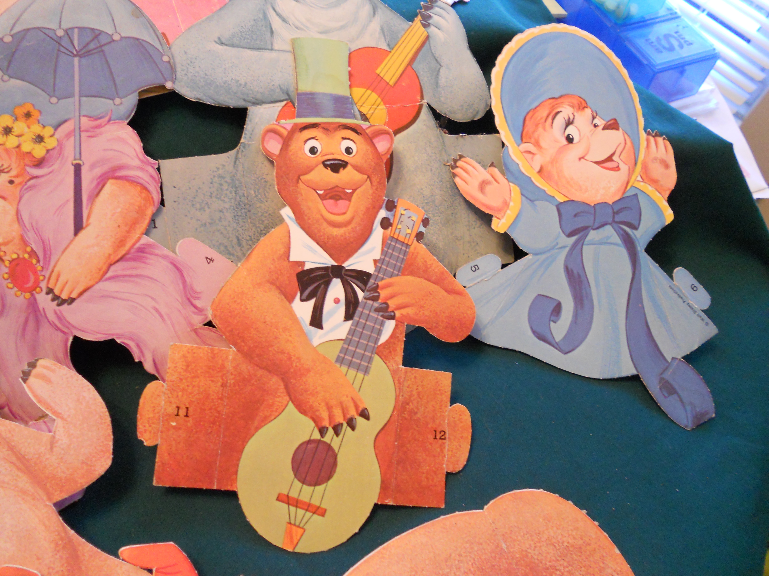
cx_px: 384
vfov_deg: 44.2
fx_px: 711
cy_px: 288
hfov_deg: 56.8
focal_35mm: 32
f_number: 3.5
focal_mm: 5.8
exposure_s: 1/30
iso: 400
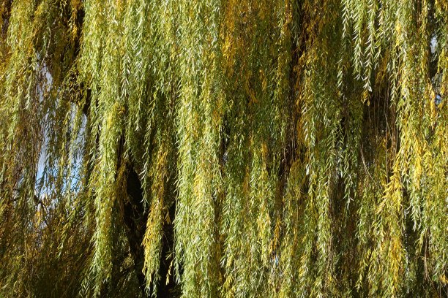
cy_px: 149
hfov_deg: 28.8
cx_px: 224
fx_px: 871
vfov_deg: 19.5
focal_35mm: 70
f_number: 4
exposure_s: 1/500
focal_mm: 25.7
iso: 125
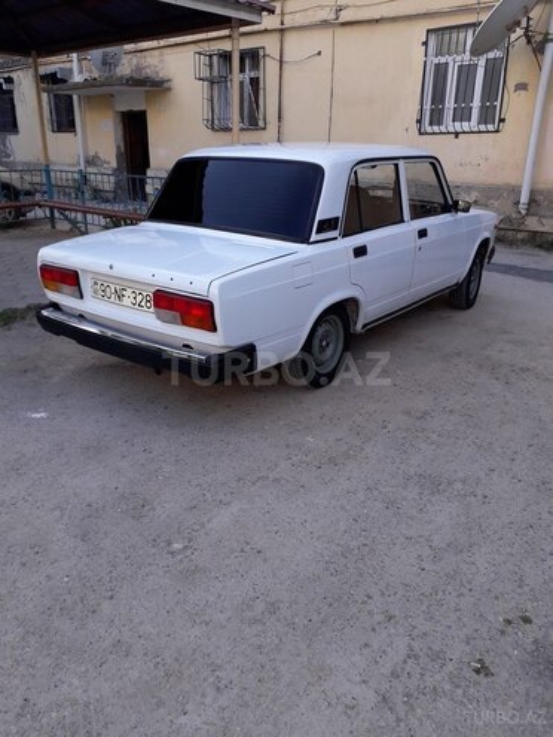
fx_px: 575
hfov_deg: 51.4
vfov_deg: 65.3
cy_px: 368
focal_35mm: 27
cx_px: 276
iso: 40
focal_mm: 3.6
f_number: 1.9
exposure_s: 1/428
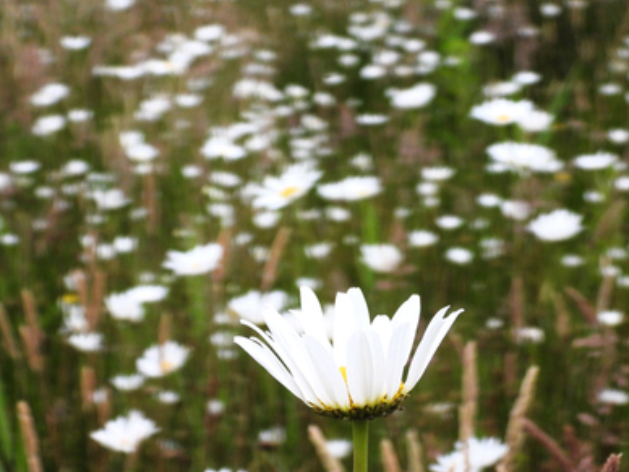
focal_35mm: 89
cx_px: 336
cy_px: 278
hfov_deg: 22.0
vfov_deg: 16.6
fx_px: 1617
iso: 400
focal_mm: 13.5
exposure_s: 1/2000
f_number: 3.5
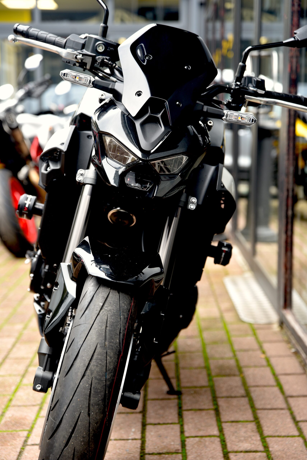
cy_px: 230
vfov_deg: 28.8
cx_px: 154
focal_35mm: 70
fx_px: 895
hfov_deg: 19.5
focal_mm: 70
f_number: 3.5
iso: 200
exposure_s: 1/60
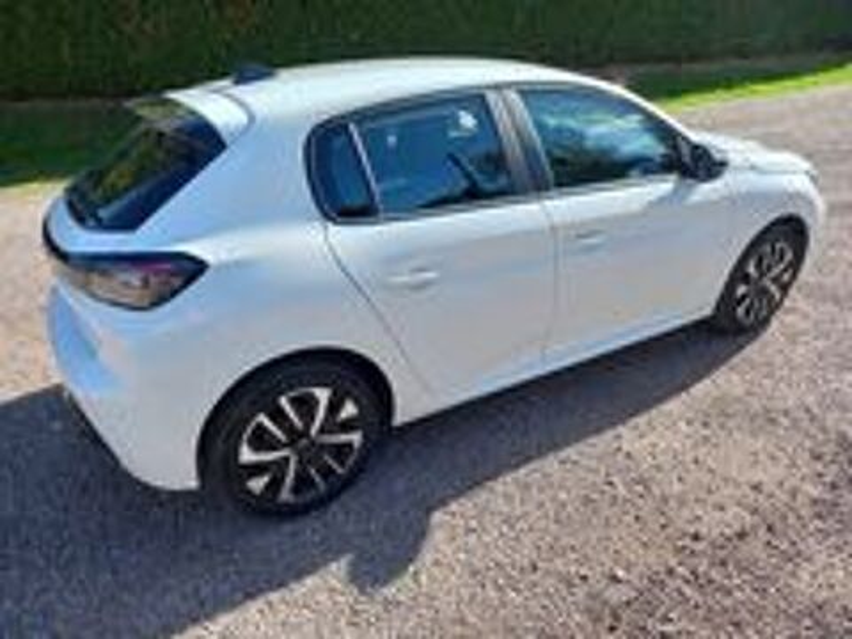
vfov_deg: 54.9
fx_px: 615
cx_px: 426
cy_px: 320
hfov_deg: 69.4
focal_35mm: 25
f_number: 2
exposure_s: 1/326
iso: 25
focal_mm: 4.6
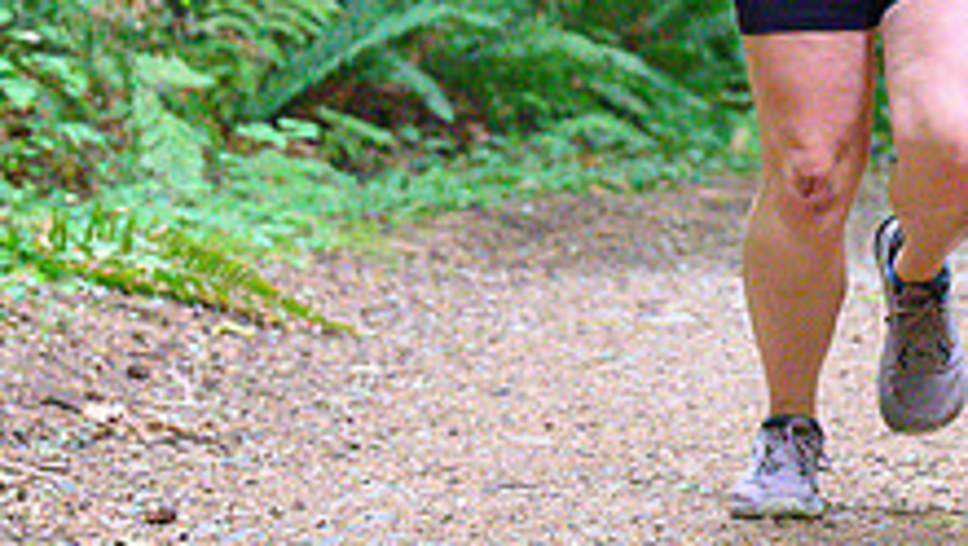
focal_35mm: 277
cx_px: 1343
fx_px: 7113
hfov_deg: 7.7
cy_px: -188
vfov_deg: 4.4
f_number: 4
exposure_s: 1/800
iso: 12800
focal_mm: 74
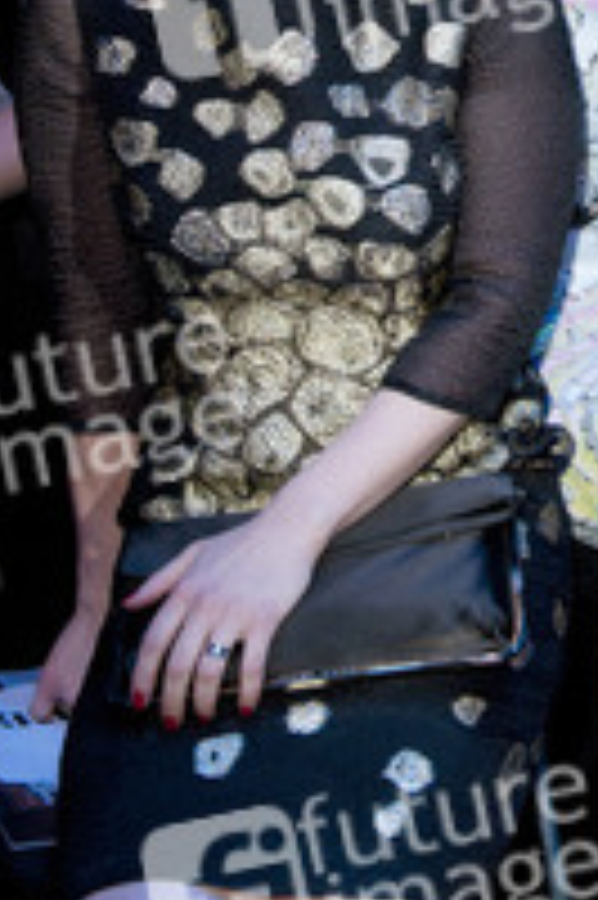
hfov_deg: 20.9
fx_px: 1597
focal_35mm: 64
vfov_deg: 30.8
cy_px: 198
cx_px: 506
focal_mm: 32
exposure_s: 1/80
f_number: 4
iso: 1600
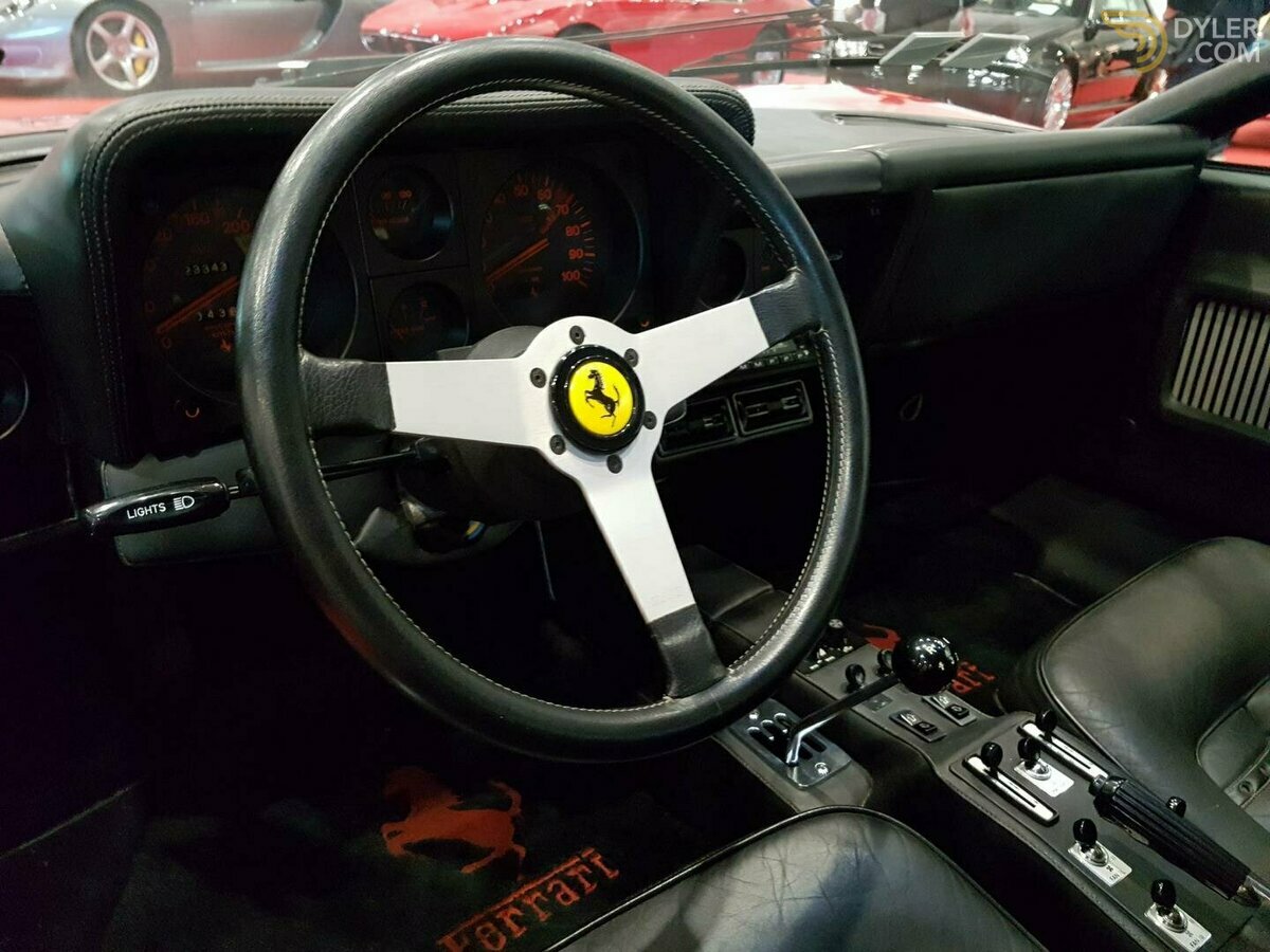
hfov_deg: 67.3
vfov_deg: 53.1
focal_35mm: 26
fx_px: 954
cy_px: 476
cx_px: 635
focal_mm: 4.2
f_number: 1.7
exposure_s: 1/33
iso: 800
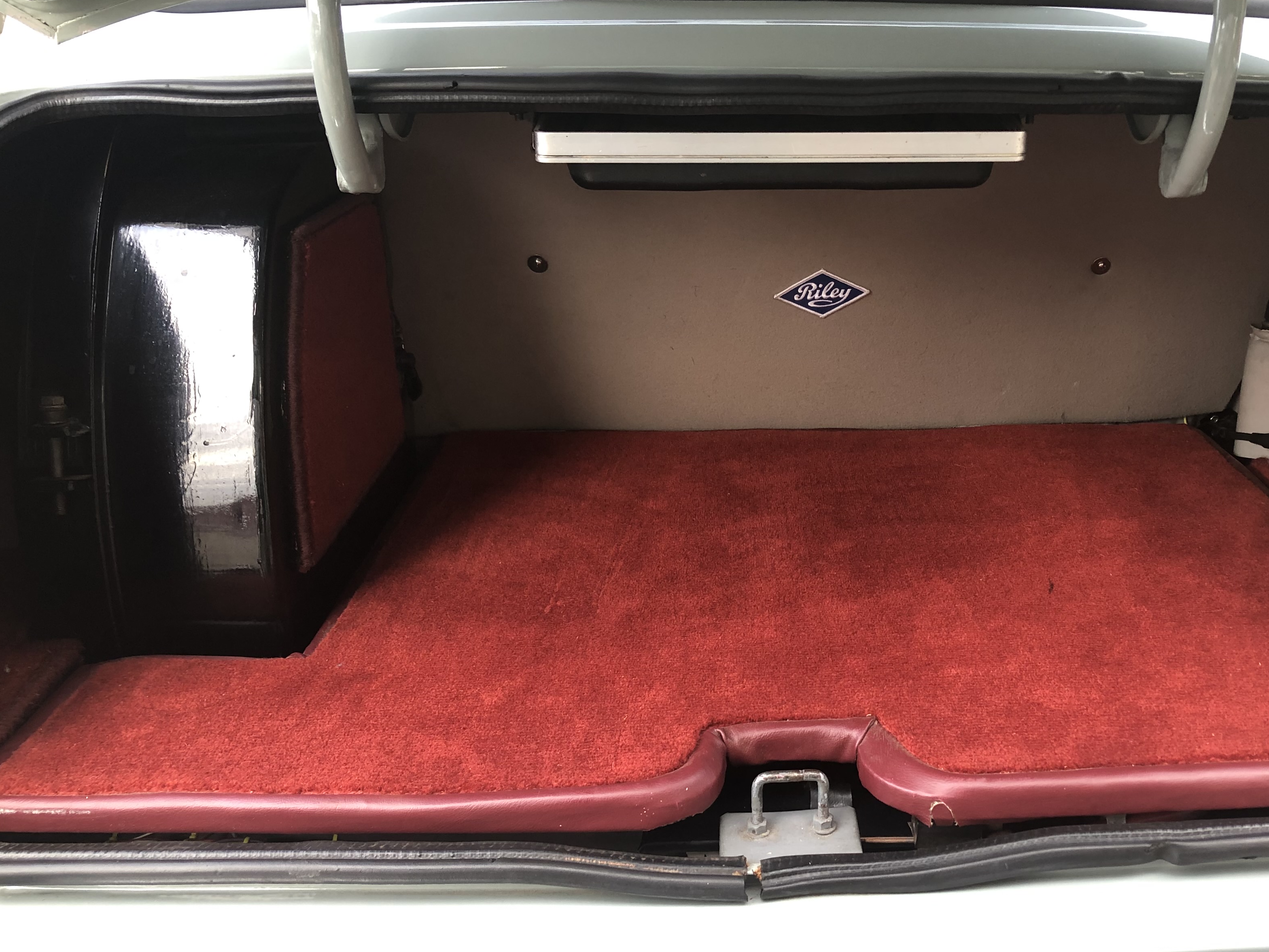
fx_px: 1320
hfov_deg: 50.7
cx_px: 808
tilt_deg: -20.1
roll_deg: +0.2
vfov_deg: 39.7
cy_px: 471
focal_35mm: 36
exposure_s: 1/20
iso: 40
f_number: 1.8
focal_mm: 3.99
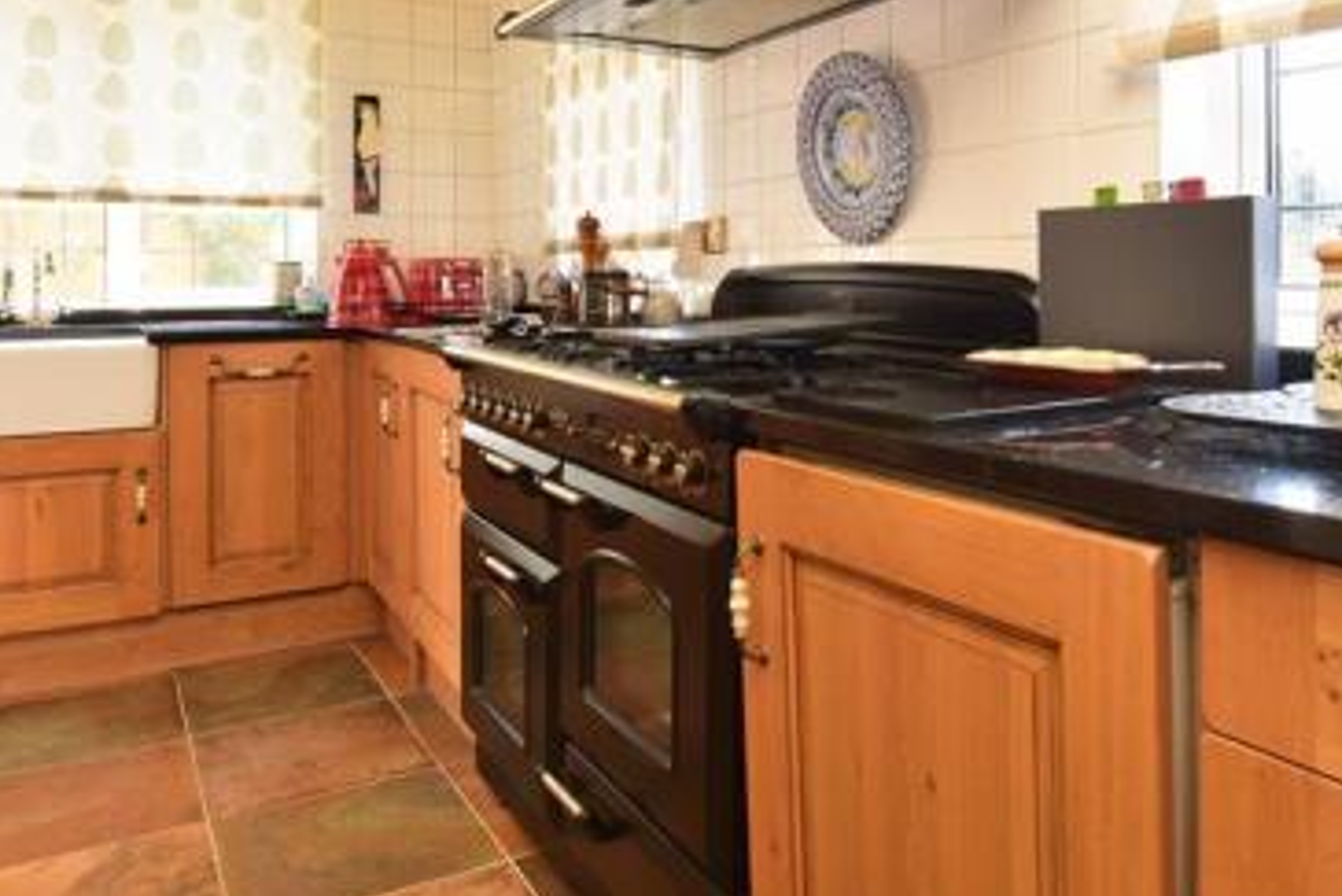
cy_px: 271
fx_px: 1007
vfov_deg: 46.9
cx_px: 789
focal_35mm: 27
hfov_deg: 66.9
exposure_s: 1/40
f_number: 9
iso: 250
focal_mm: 10
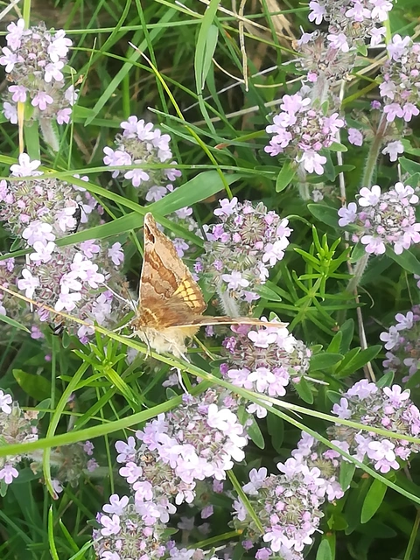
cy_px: 280
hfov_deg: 15.1
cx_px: 210
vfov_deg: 20.0
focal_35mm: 98
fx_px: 1585
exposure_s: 1/143
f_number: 2.2
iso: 50
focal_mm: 3.83
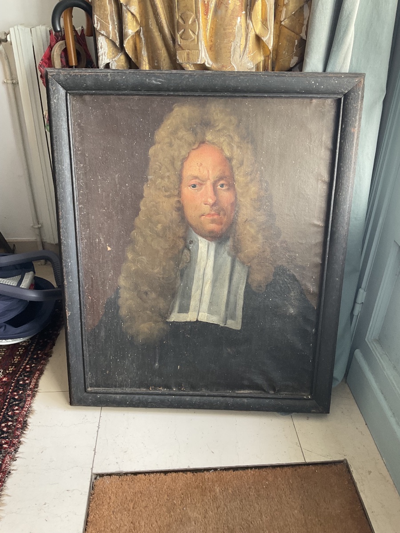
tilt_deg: -30.5
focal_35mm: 29
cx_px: 200
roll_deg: -1.9
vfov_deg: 61.7
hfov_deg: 48.2
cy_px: 266
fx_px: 447
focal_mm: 3
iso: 50
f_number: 1.8
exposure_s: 1/60
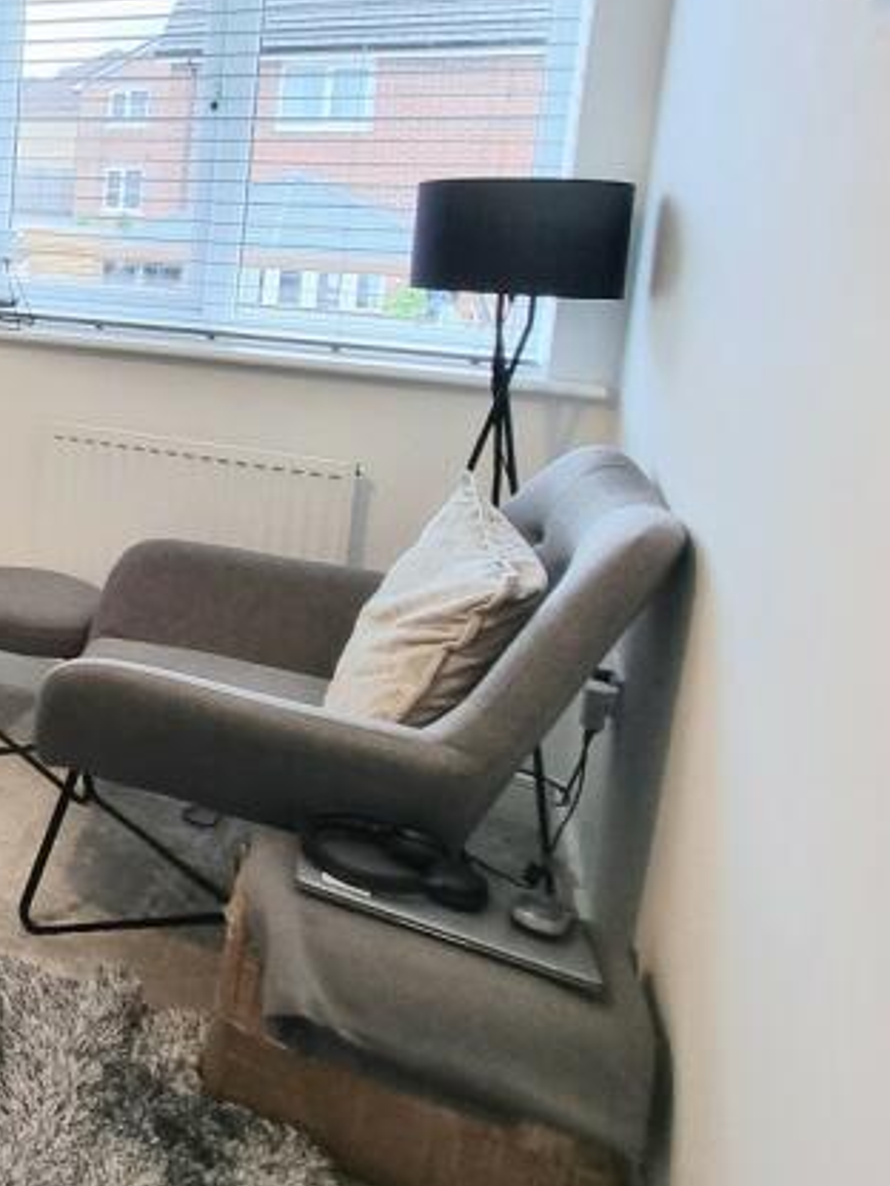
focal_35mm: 32
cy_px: 274
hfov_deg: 26.8
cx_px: -516
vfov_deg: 53.8
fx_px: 1097
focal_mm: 2.2
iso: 125
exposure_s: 1/50
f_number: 2.2
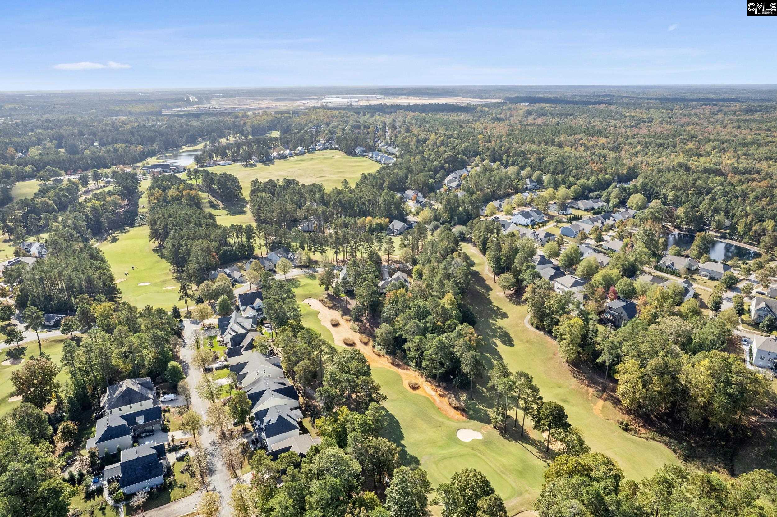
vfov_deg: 57.2
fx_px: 475
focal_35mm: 22
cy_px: 258
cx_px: 388
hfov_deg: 78.6
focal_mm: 8.38
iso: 100
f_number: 2.8
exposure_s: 1/1250
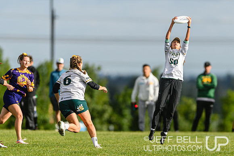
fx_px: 4759
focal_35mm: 732
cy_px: 94
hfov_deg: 2.8
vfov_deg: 1.9
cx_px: 181
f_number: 3.2
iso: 100
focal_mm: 400
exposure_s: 1/1600
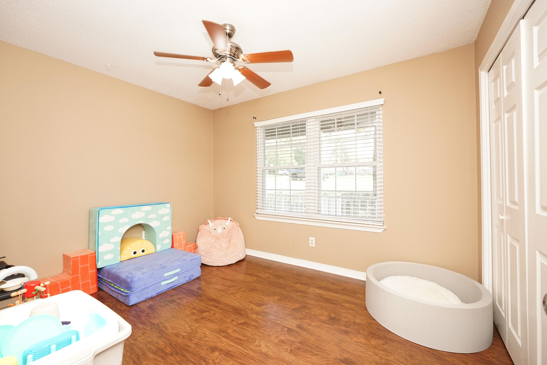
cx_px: 274
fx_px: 228
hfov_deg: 100.4
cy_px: 182
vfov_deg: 77.3
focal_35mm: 15
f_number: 4
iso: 400
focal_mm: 10
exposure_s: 1/60
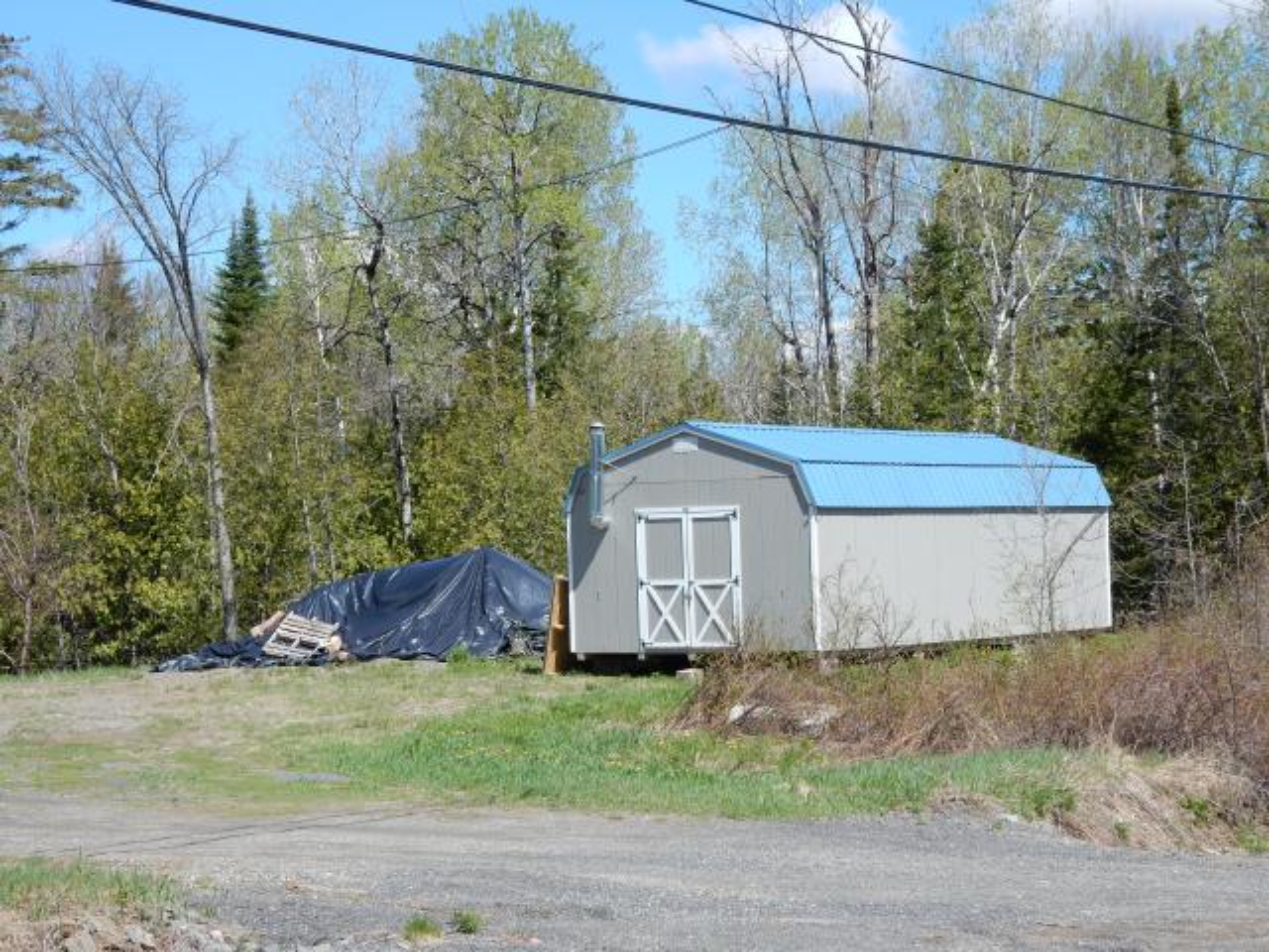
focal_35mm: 84
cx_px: 634
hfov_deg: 23.3
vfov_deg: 17.6
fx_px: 3079
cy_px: 476
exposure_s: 1/500
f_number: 5
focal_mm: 14.9
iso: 125
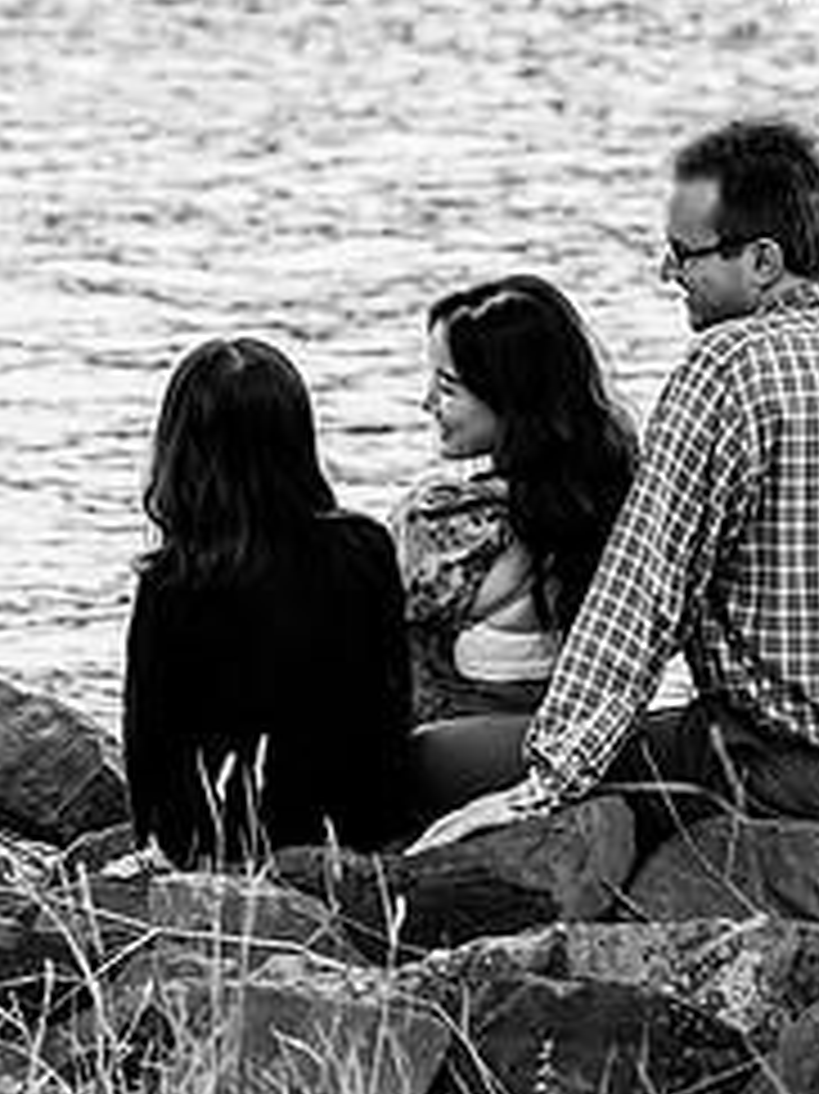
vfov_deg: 9.7
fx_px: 6473
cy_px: 454
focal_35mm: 205
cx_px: 247
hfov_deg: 7.2
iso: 800
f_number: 4
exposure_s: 1/250
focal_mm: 85
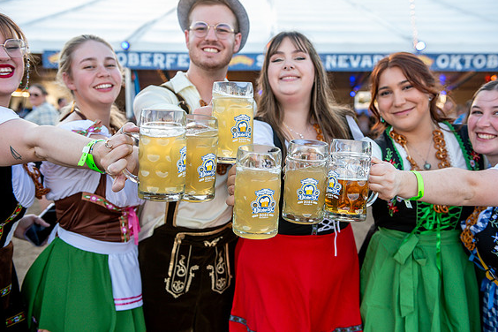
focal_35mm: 37
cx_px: 254
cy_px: 162
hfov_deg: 51.9
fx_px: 512
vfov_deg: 35.9
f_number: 4
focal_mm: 36
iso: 640
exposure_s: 1/800
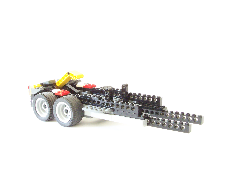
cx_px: 112
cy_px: 84
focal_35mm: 48
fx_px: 312
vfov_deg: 30.3
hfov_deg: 39.7
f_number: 6.3
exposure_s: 1/8
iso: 400
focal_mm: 8
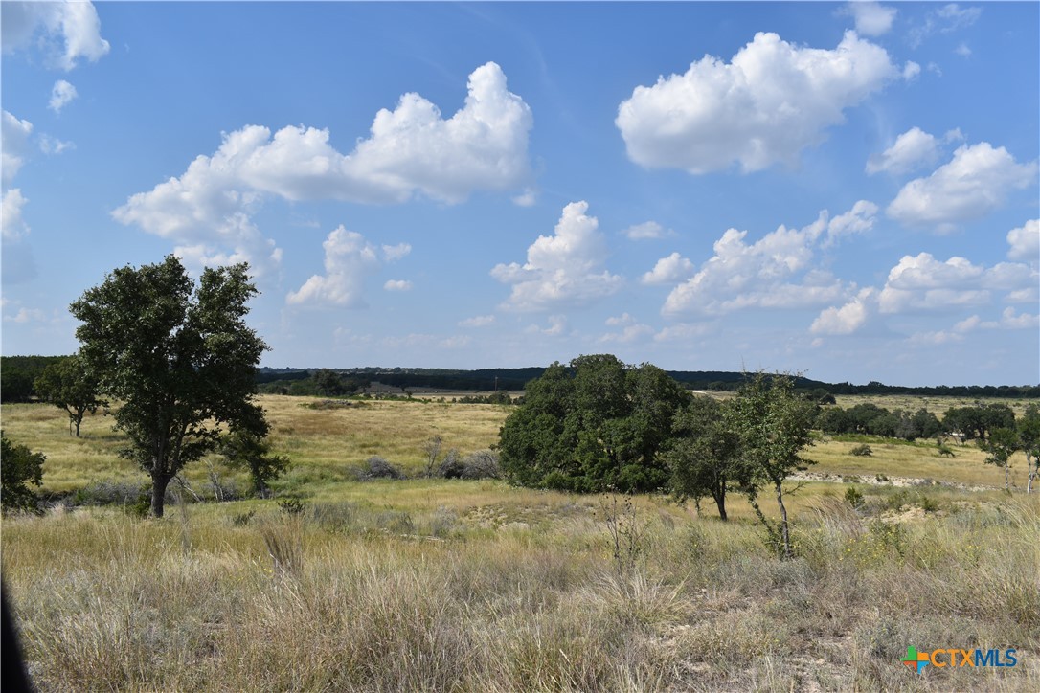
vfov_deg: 43.6
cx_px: 520
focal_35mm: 30
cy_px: 346
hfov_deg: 61.9
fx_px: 867
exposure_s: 1/320
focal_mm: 20
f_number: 9
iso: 100
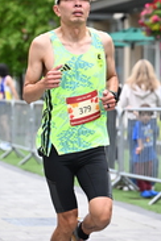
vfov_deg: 9.5
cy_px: 111
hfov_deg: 6.3
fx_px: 1449
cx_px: 141
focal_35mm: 216
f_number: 2.8
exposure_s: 1/1250
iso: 1600
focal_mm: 72
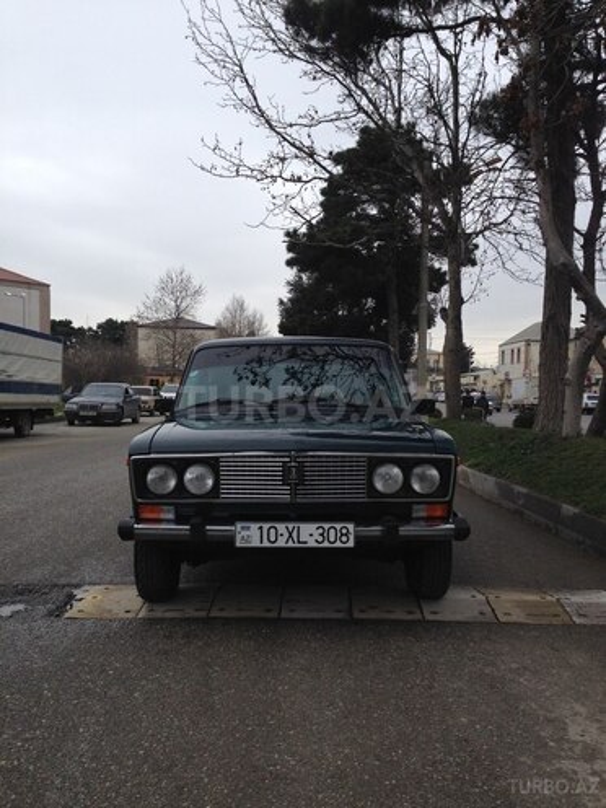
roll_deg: -0.8
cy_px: 404
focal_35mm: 33
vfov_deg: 55.4
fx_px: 770
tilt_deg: +1.1
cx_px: 303
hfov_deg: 42.9
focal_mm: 4.12
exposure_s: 1/616
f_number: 2.4
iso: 50
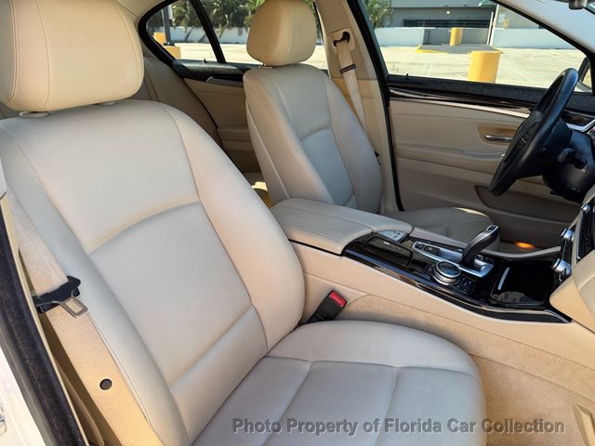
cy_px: 223
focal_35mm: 24
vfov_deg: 56.8
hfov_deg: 71.6
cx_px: 298
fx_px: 413
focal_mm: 6.76
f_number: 1.78
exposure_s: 1/377
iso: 80
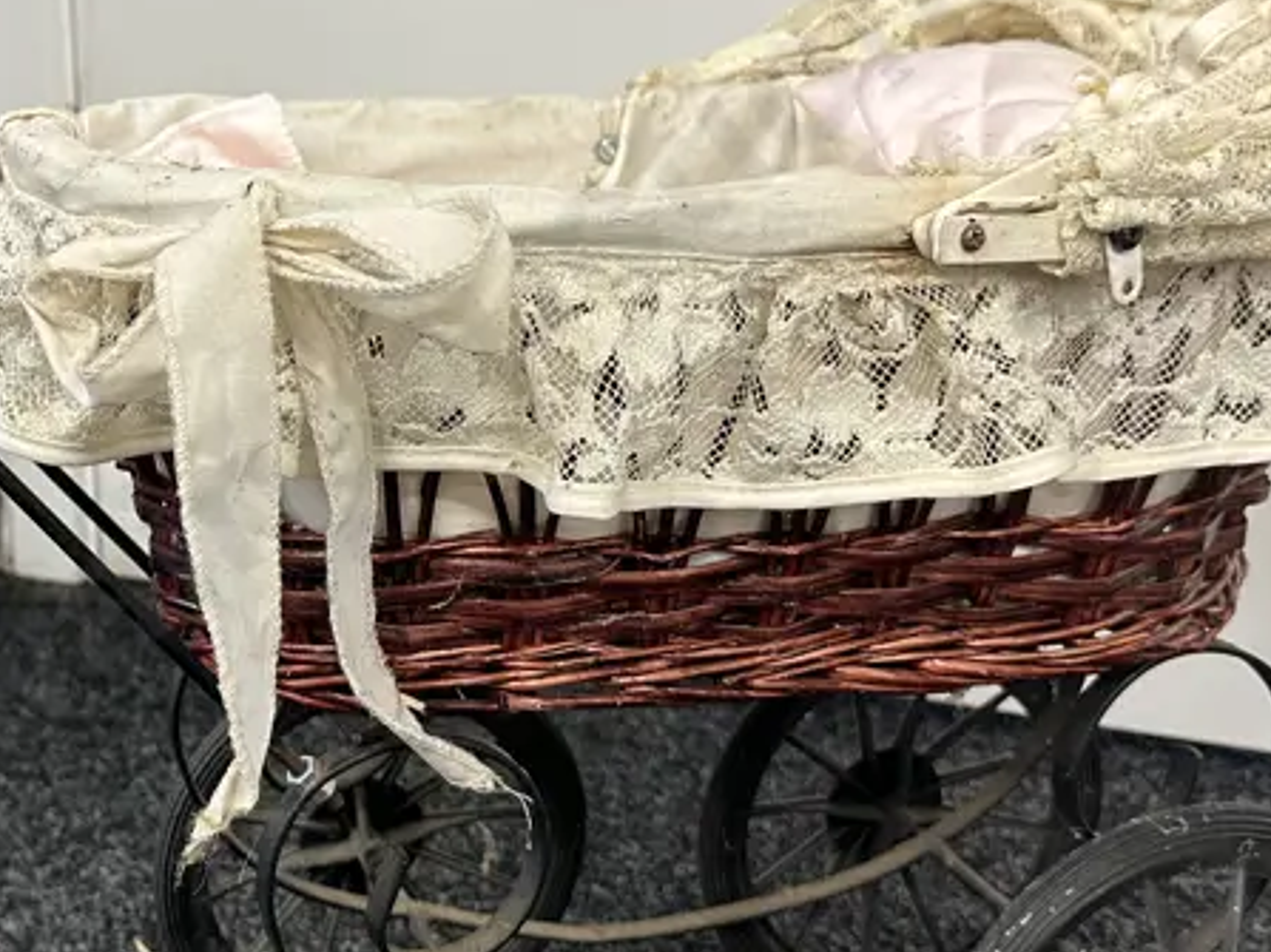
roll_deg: +0.8
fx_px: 2019
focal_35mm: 55
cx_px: 304
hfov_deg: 34.2
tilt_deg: -19.1
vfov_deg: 26.5
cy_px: 463
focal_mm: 6.86
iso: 200
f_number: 1.78
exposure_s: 1/100
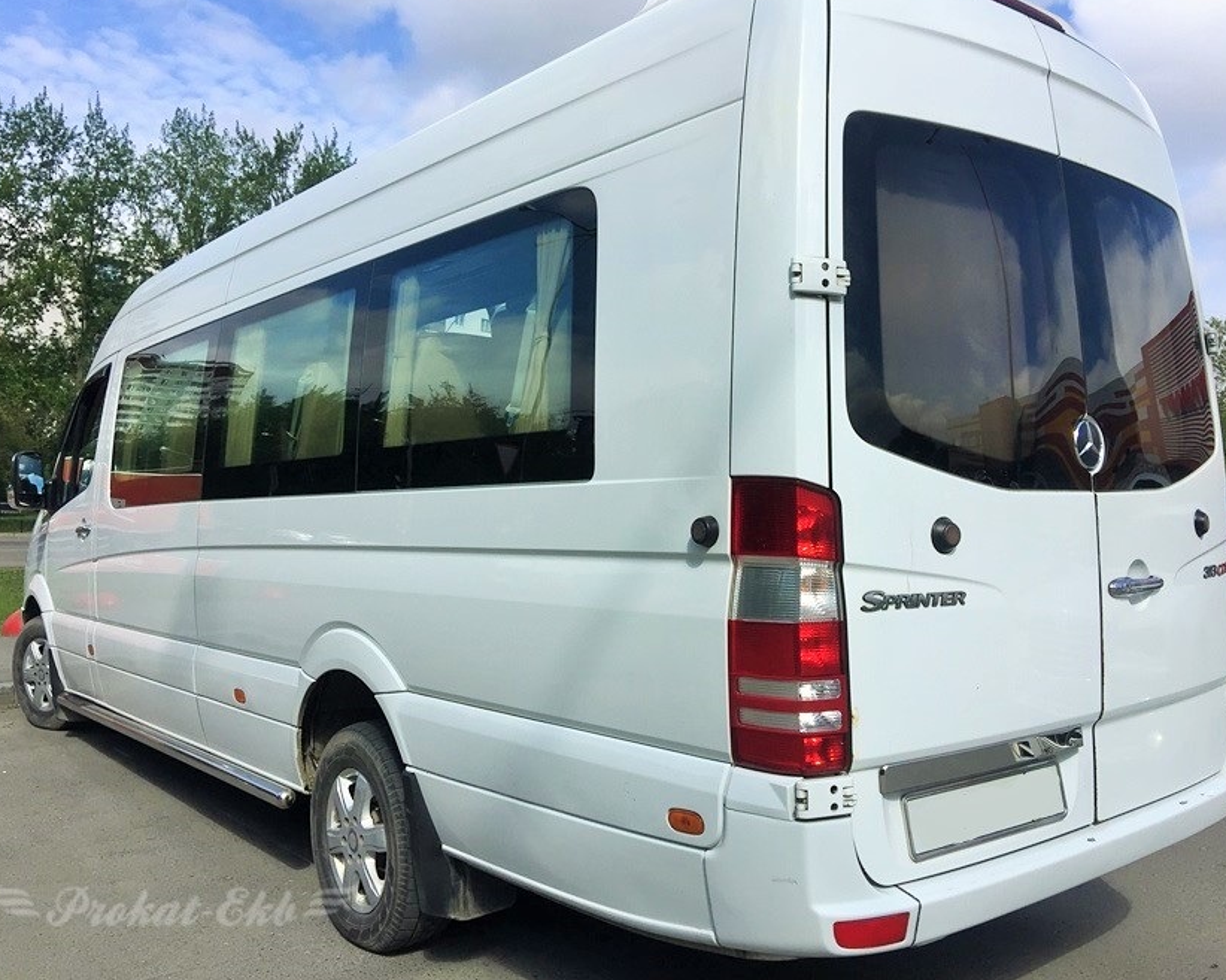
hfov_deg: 57.2
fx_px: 1124
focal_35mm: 31
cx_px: 652
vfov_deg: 47.1
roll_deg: -2.9
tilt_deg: +3.8
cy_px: 481
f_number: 2.2
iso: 32
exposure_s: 1/2083
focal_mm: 4.15
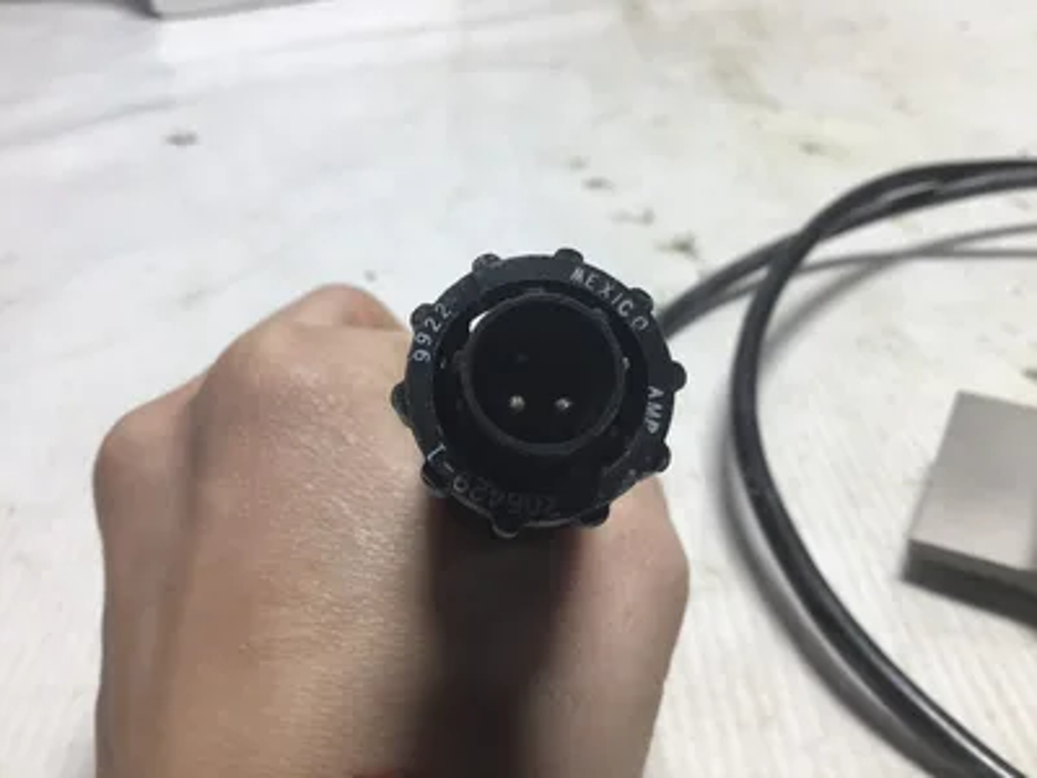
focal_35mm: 31
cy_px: 389
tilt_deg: -33.8
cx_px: 518
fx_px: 929
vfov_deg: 45.4
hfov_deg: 58.4
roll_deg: +1.2
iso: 32
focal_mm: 3.3
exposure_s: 1/120
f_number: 2.4
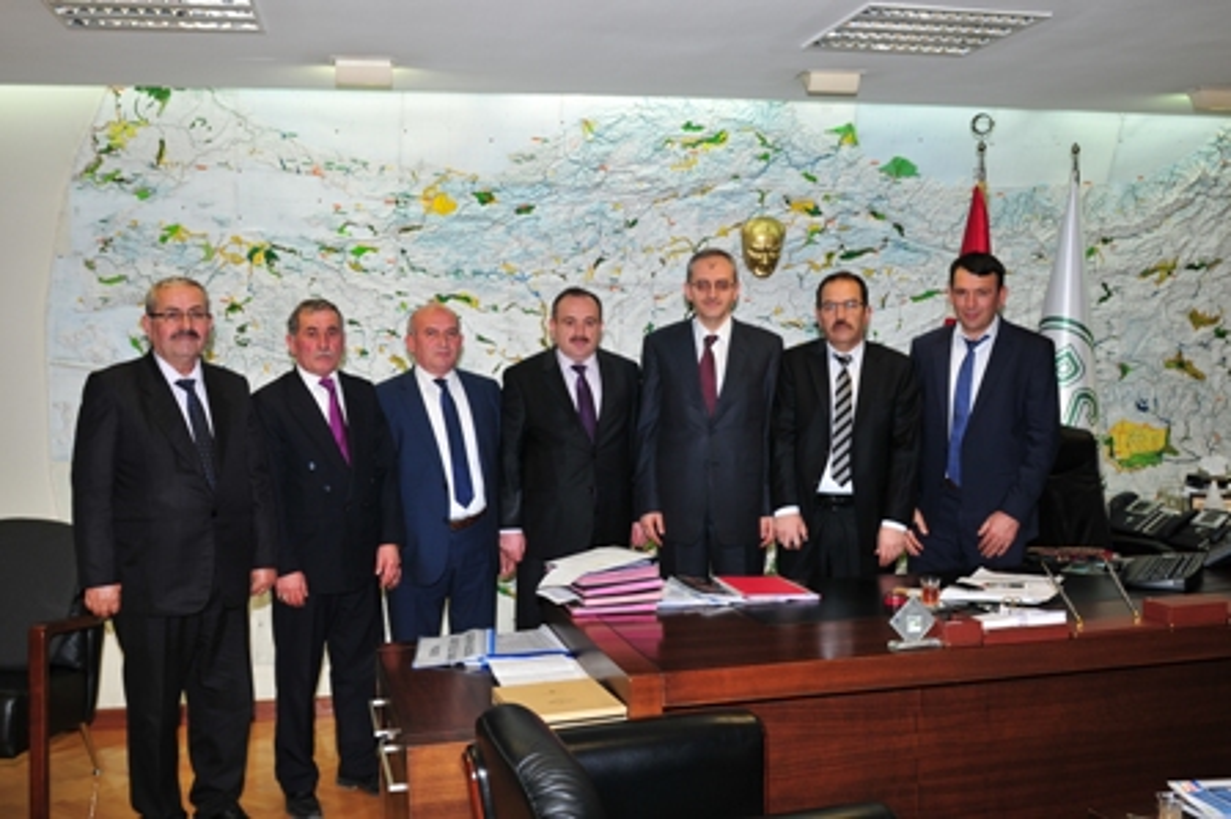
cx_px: 616
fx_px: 1230
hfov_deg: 53.2
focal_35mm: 36
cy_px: 410
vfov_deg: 36.8
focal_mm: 24
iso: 200
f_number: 5
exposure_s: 1/60
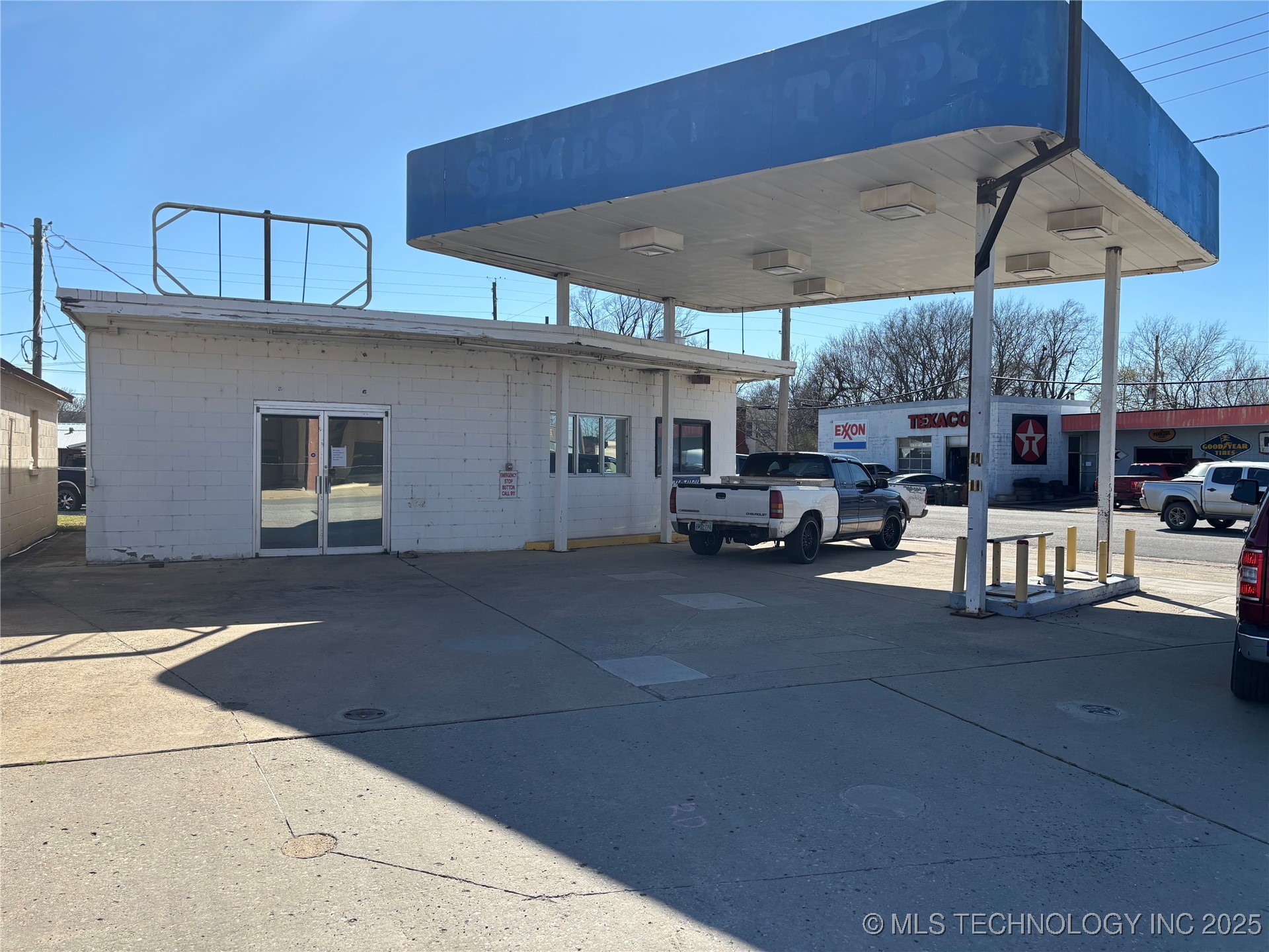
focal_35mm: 26
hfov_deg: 67.3
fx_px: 953
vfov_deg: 53.1
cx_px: 634
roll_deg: +0.3
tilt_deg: +0.2
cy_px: 476
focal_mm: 5.96
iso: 50
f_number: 1.6
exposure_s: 1/2710
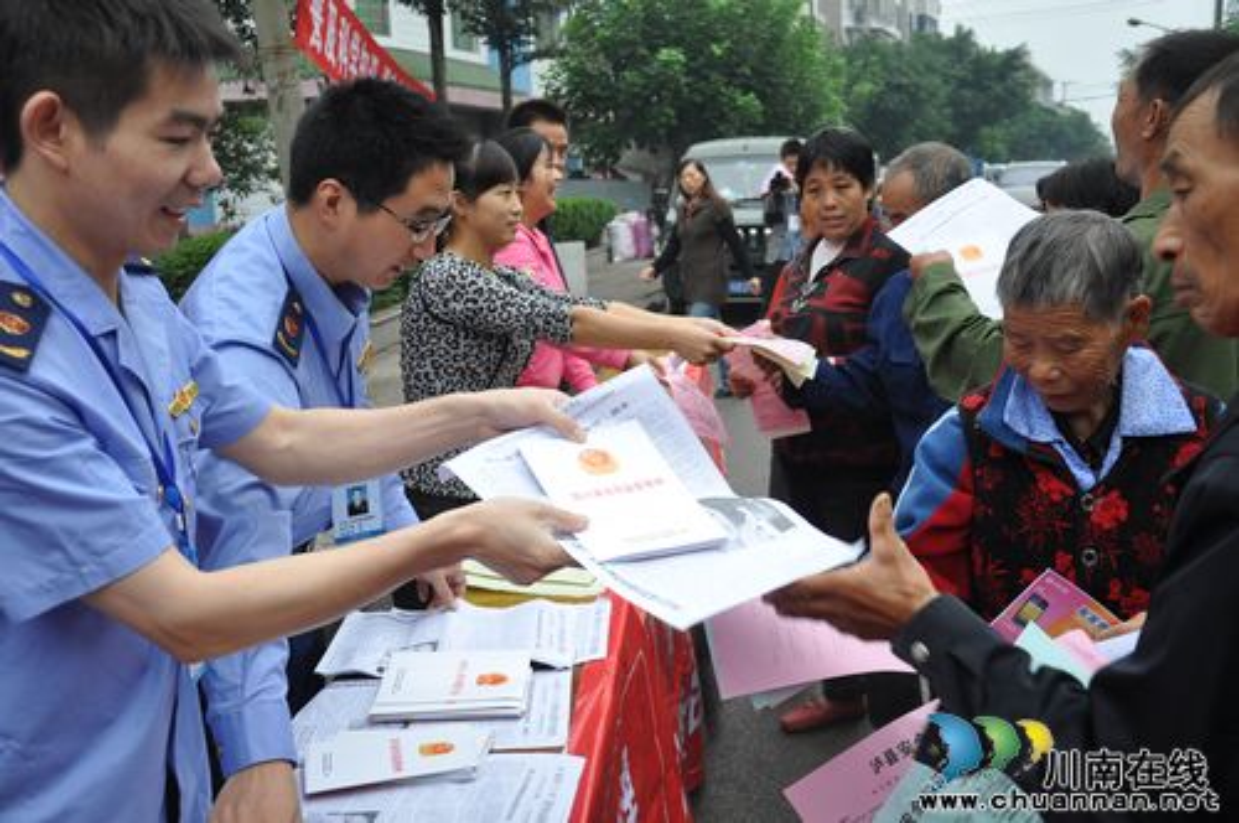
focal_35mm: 38
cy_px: 412
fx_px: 1289
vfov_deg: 35.4
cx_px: 620
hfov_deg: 51.3
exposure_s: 1/125
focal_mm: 25
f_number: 5.6
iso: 200
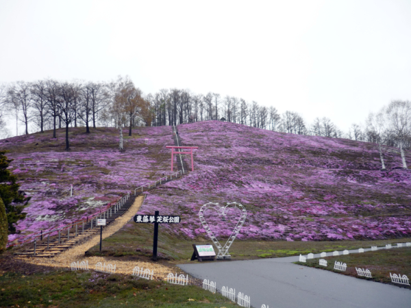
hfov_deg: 55.4
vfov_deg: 42.9
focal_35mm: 33
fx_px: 392
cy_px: 154
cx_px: 206
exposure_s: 1/200
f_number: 2.8
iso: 100
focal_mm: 5.5
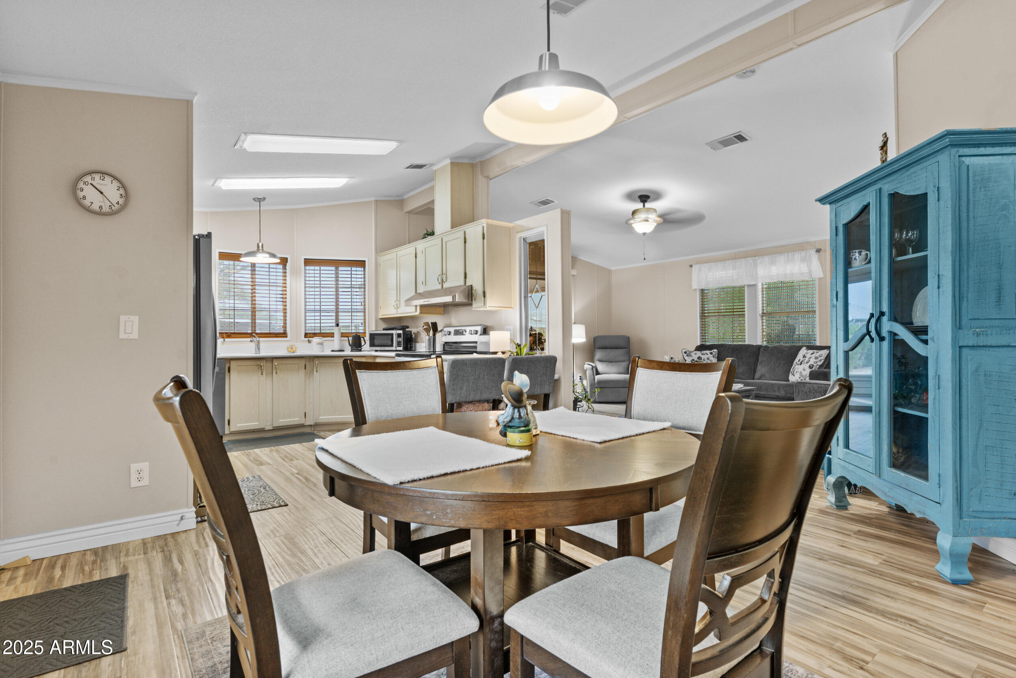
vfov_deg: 67.4
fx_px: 508
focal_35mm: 18
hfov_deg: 90.0
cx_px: 508
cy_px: 339
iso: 250
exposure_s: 1/1.25
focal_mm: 18
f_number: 9
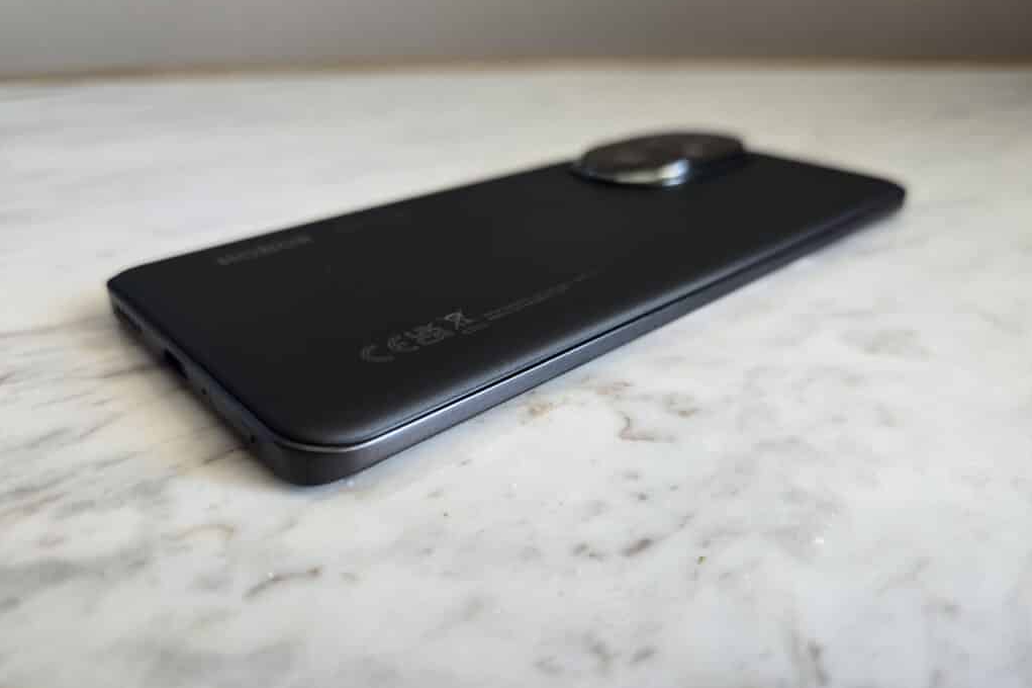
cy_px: 362
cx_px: 517
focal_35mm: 24
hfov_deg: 73.8
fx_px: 688
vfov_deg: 53.1
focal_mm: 6.3
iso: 160
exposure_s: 1/67
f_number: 1.7
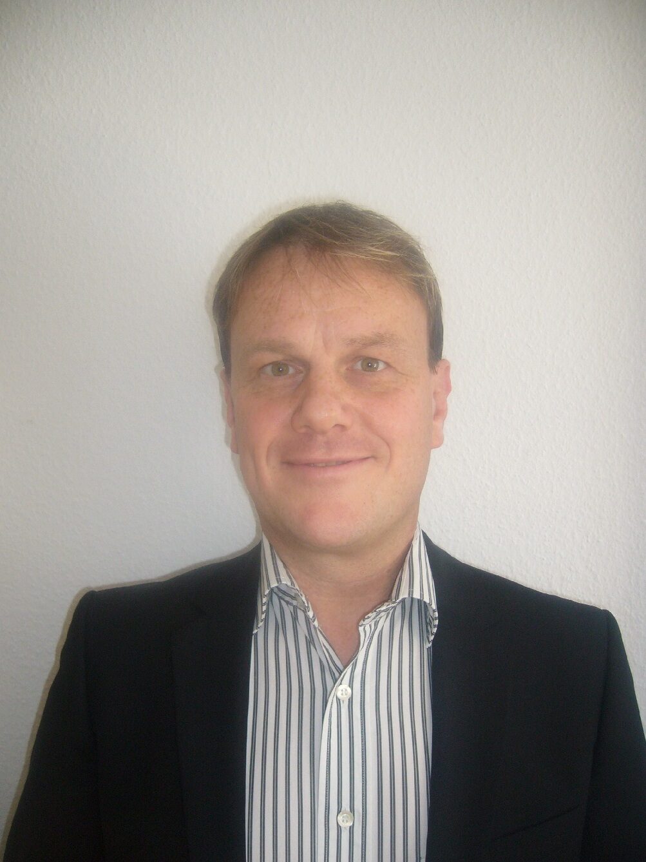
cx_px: 323
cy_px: 431
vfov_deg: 52.6
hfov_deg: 40.7
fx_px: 871
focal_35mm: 35
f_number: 2.8
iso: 100
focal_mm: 5.8
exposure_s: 1/30
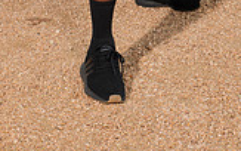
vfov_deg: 10.1
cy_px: -173
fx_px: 775
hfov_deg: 17.7
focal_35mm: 118
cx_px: 139
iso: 320
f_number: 7.1
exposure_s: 1/320
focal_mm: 42
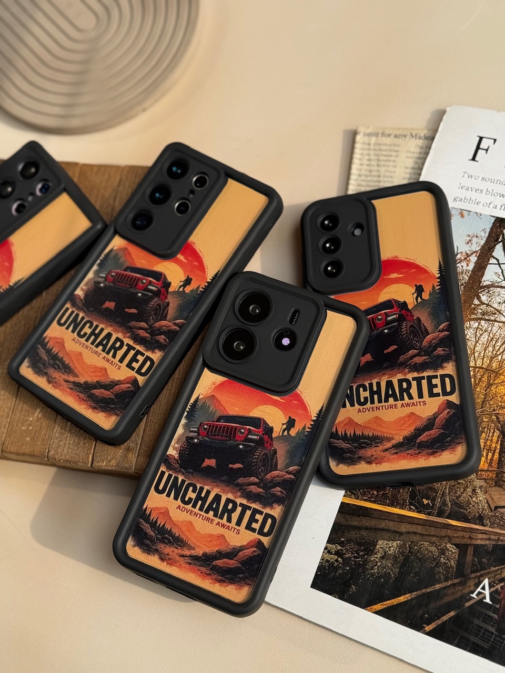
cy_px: 336
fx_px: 934
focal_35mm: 48
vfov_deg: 39.7
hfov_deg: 30.3
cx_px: 252
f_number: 1.78
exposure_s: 1/1715
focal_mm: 6.76
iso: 100
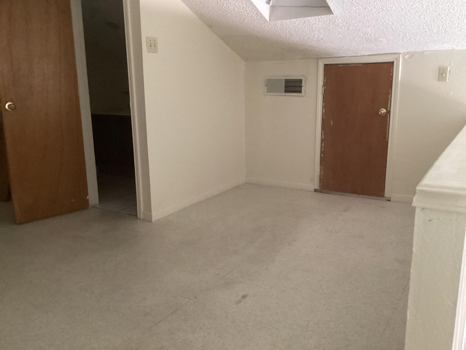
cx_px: 233
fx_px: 417
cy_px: 175
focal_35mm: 31
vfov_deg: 45.4
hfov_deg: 58.4
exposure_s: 1/30
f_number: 2.4
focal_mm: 3.3
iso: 800
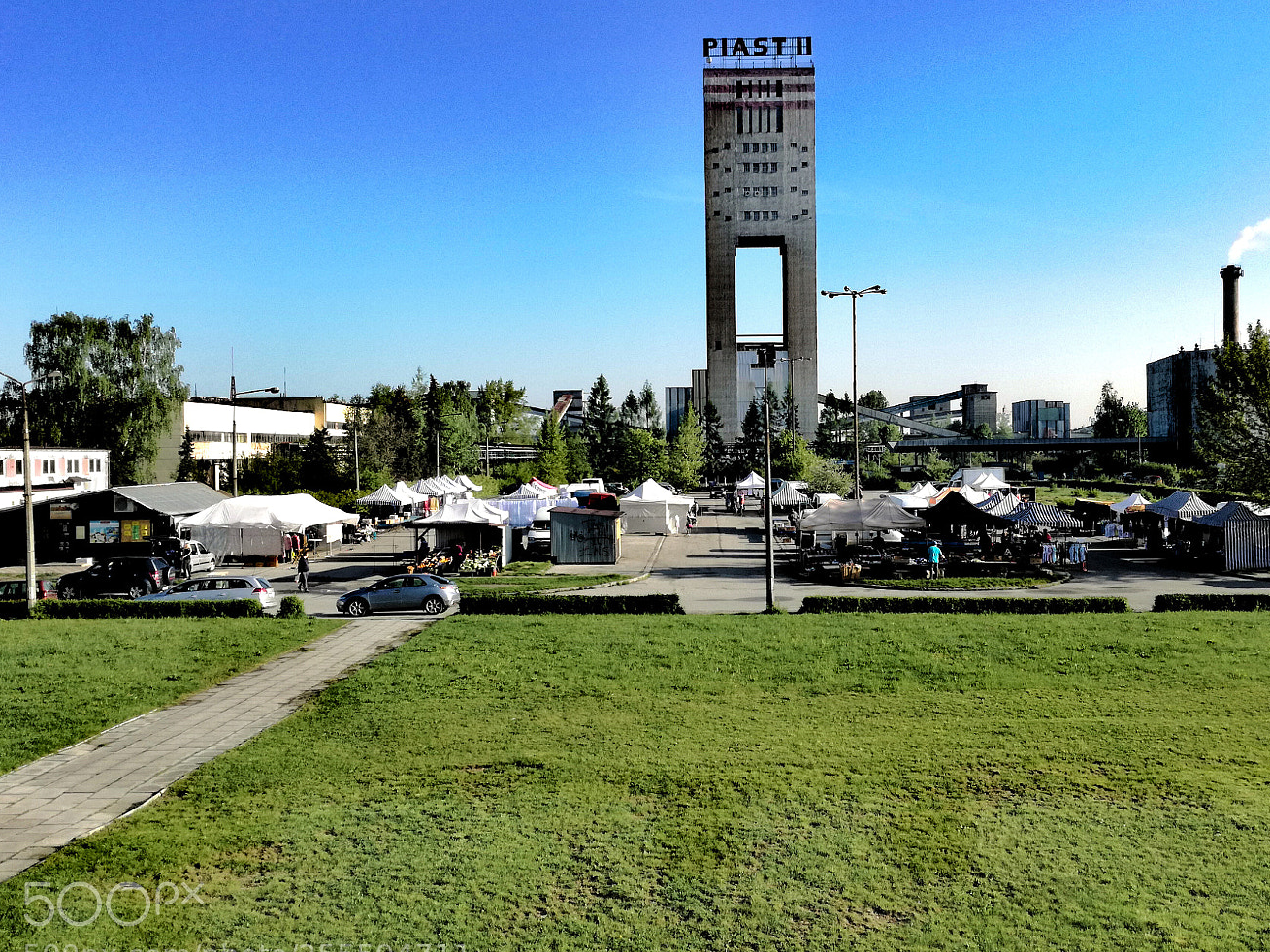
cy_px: 450
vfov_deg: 42.9
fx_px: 1211
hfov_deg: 55.1
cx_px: 739
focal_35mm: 33
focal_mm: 3.79
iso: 50
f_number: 2
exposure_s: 1/888
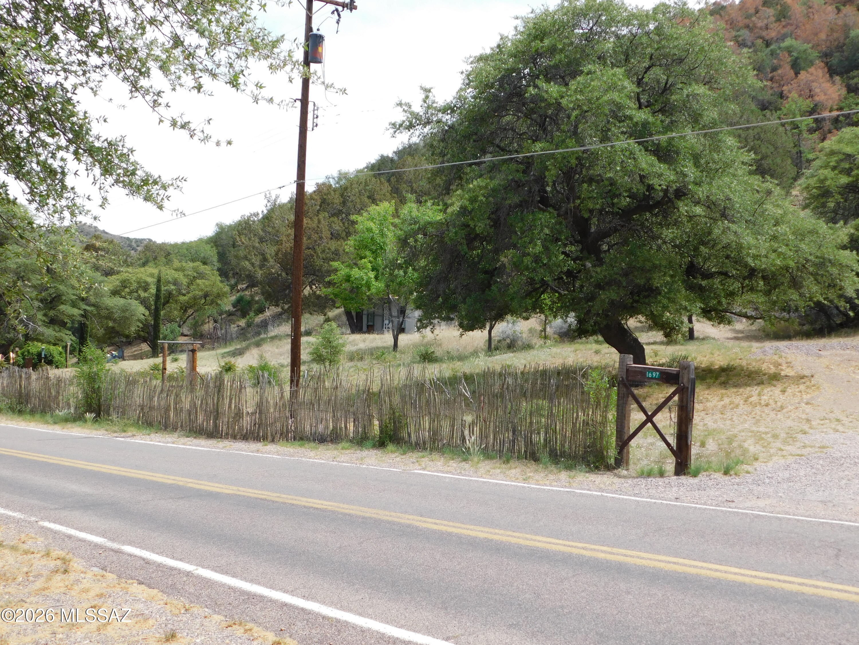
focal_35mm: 40
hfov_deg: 46.8
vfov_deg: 36.0
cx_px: 430
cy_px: 322
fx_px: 993
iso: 125
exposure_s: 1/800
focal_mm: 7.1
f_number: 3.6
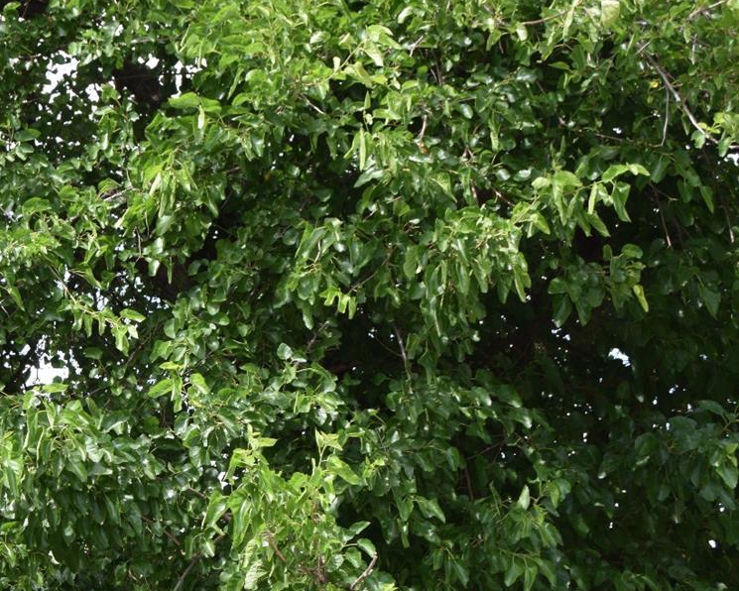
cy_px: 491
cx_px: -2
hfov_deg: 21.7
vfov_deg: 17.9
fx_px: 1859
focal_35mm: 85
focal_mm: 30
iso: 400
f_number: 8
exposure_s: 1/250
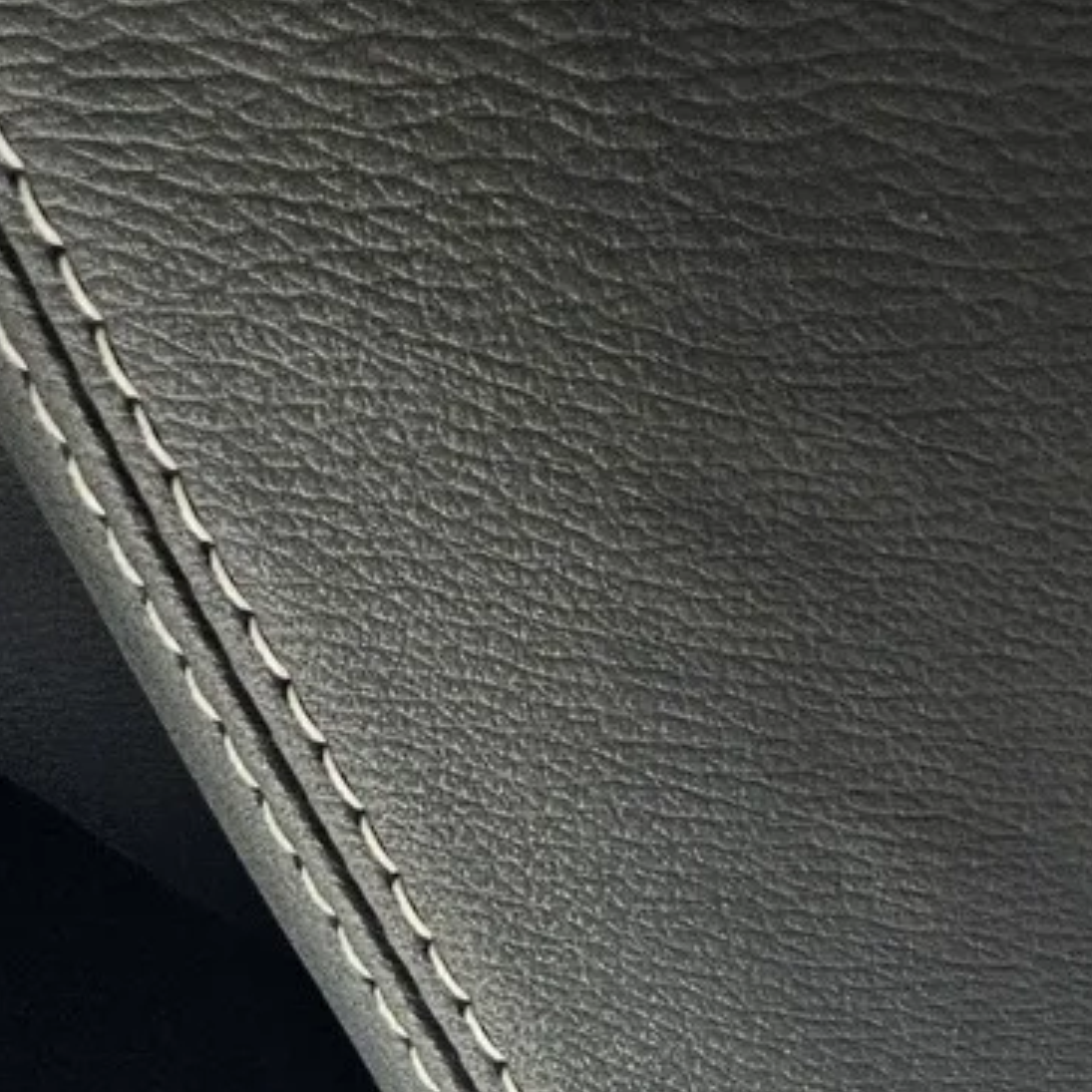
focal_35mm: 89
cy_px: 1023
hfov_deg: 15.0
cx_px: 2331
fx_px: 3176
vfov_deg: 19.1
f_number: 1.7
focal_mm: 6.3
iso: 500
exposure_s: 1/100
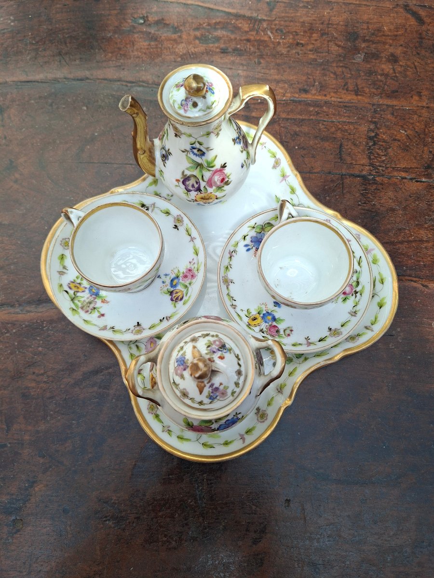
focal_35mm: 23
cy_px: 289
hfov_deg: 58.9
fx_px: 384
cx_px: 217
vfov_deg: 73.9
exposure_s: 1/100
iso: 50
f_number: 1.8
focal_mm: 5.54
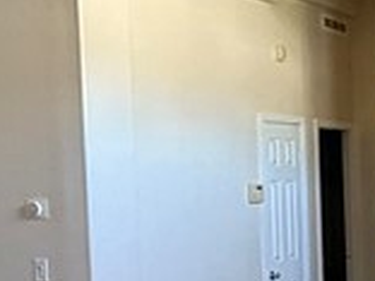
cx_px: 370
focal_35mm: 92
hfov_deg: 20.7
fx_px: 997
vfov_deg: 15.8
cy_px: 267
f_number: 2.2
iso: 320
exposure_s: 1/94
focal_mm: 2.22
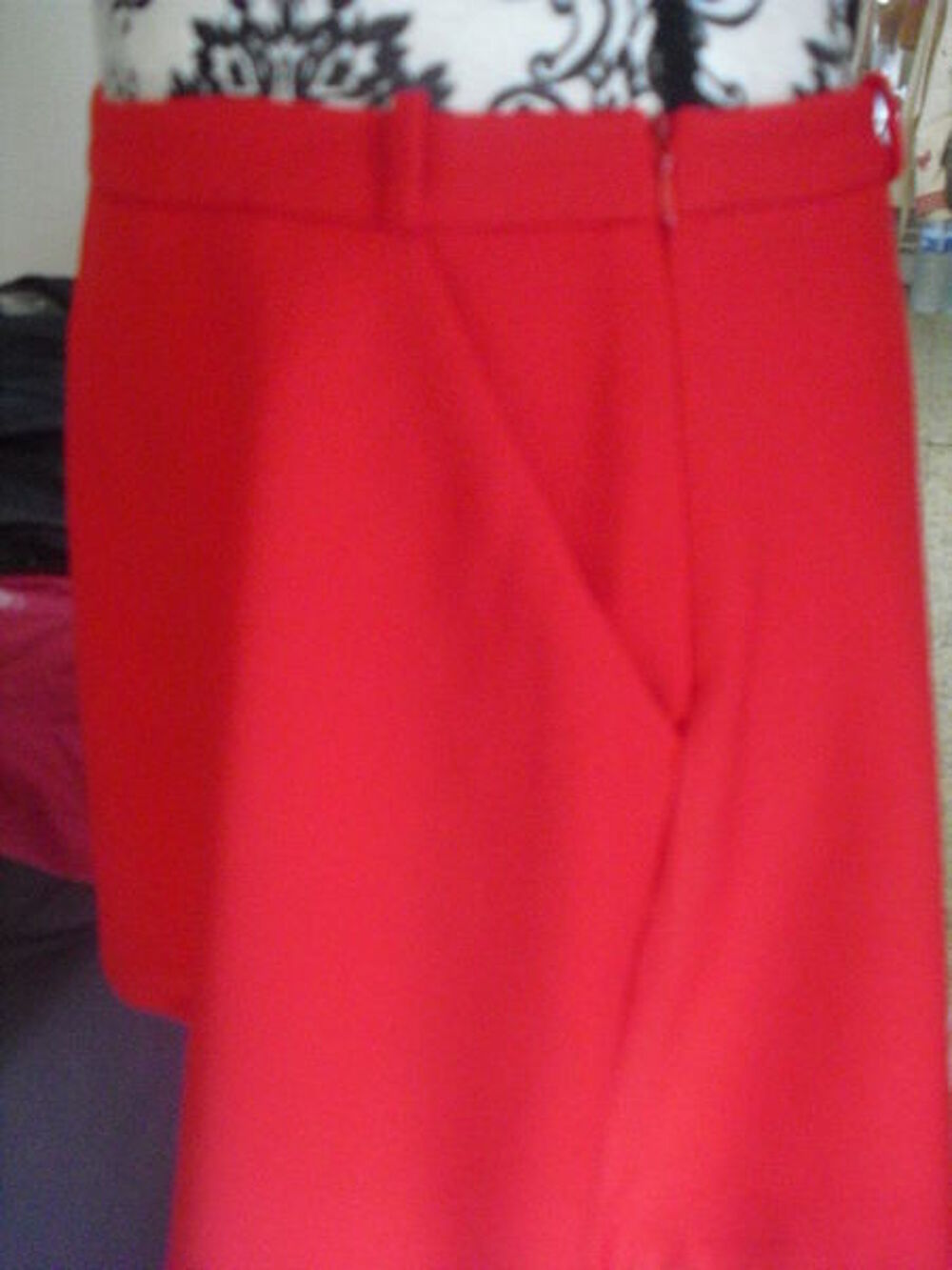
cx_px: 476
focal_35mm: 36
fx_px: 1320
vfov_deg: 51.4
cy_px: 635
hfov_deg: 39.7
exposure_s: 1/20
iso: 800
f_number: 3.1
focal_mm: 6.3
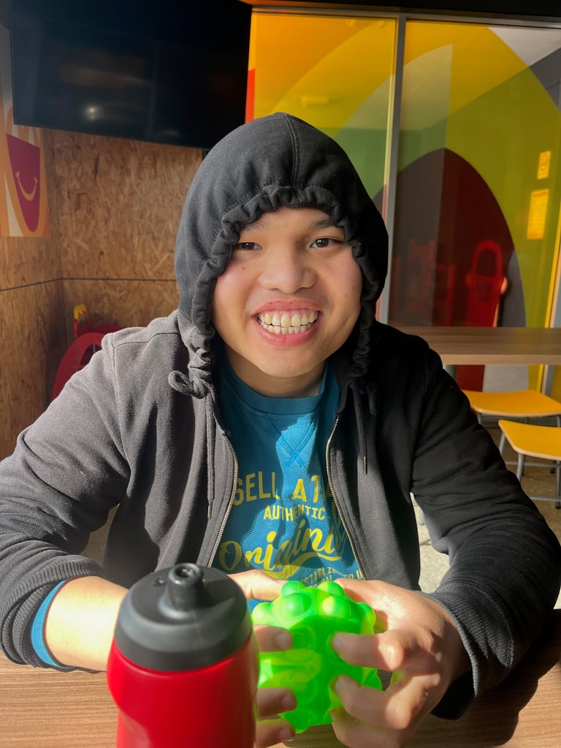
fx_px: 561
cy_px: 374
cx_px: 280
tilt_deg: -13.2
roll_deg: -1.1
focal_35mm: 26
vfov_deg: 67.3
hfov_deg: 53.1
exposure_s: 1/327
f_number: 1.6
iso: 50
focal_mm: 5.1
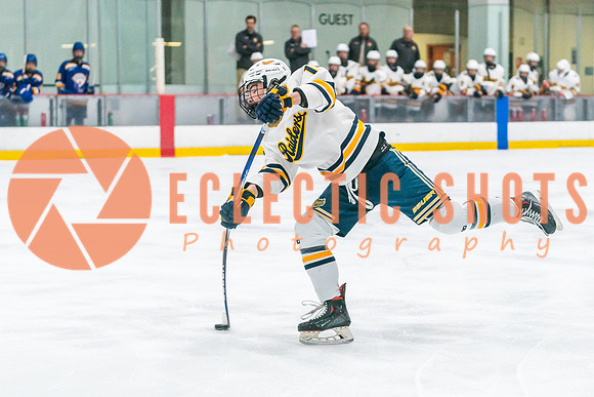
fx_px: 1854
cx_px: 322
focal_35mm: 112
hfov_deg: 18.2
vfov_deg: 12.2
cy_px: 198
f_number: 2.8
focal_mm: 70
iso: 3200
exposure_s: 1/1250
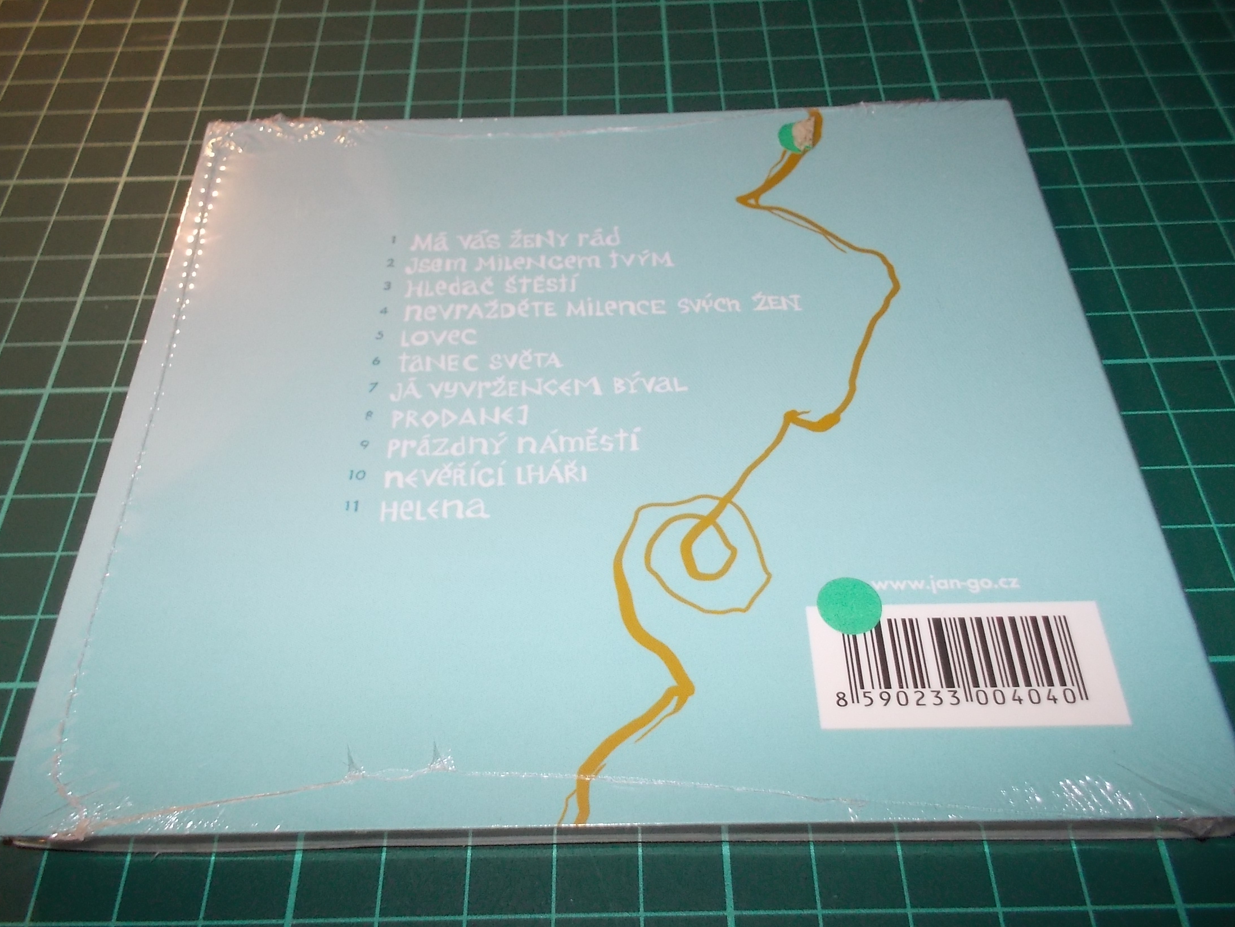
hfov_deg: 60.0
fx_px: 1070
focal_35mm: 30
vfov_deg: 46.8
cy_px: 459
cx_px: 604
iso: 200
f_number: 3.3
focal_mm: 4.1
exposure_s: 1/30
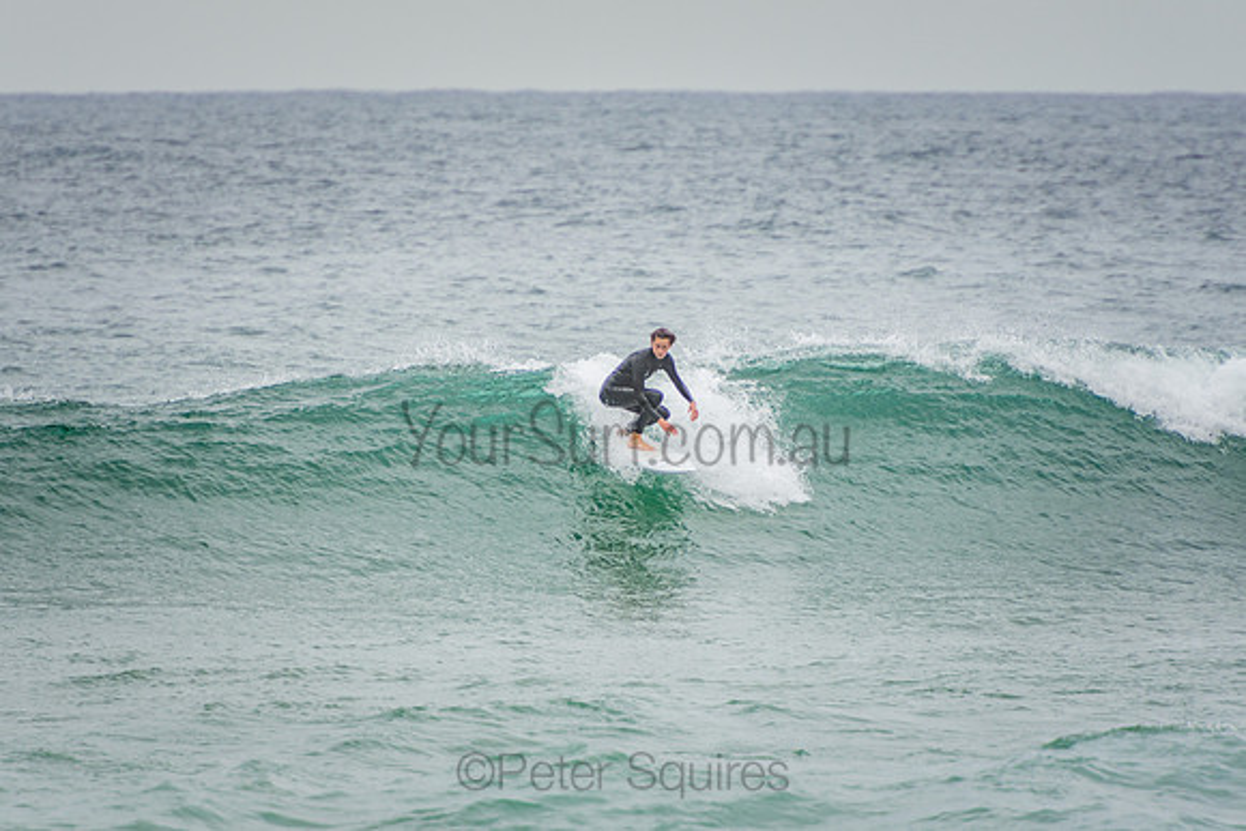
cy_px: 416
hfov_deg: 3.4
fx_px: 20745
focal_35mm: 599
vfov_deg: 2.3
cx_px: 623
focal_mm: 390
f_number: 5.6
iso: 320
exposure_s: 1/1600
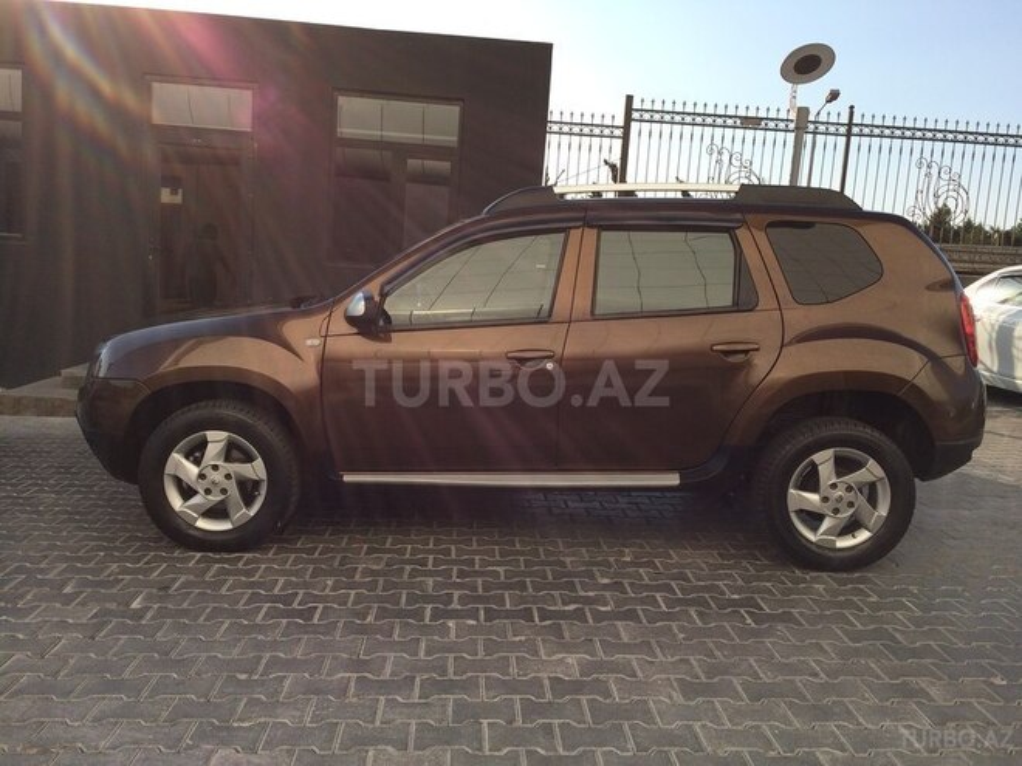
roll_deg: -3.5
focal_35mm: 29
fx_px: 856
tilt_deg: -7.8
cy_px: 383
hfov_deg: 61.7
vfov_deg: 48.2
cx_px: 511
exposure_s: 1/1642
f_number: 2.2
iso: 32
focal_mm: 4.15
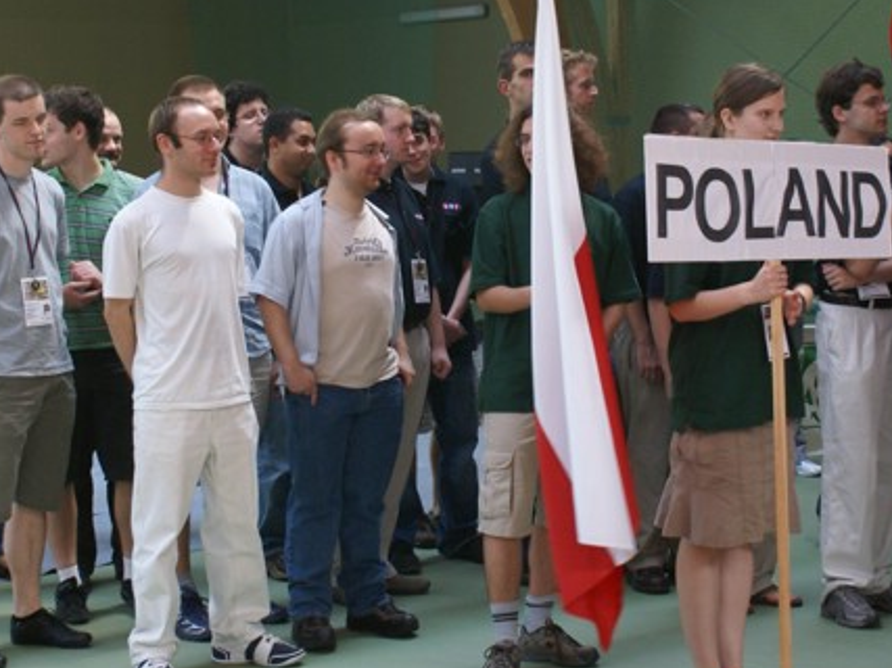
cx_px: 474
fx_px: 2133
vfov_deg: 17.8
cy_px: 282
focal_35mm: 83
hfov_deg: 23.6
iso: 400
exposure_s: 1/40
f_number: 5.6
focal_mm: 35
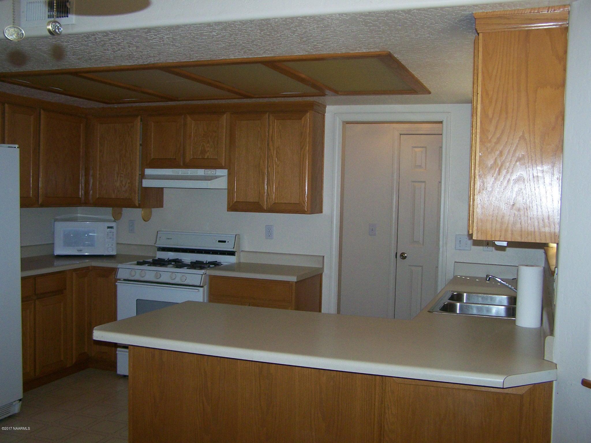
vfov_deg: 37.7
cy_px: 222
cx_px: 296
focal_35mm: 38
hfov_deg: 49.0
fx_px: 649
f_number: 2.8
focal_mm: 6.3
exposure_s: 1/60
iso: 160
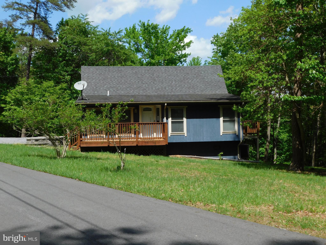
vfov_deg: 32.2
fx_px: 424
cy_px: 122
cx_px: 163
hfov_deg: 42.1
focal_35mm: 45
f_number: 3.7
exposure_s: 1/1000
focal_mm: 8
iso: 125
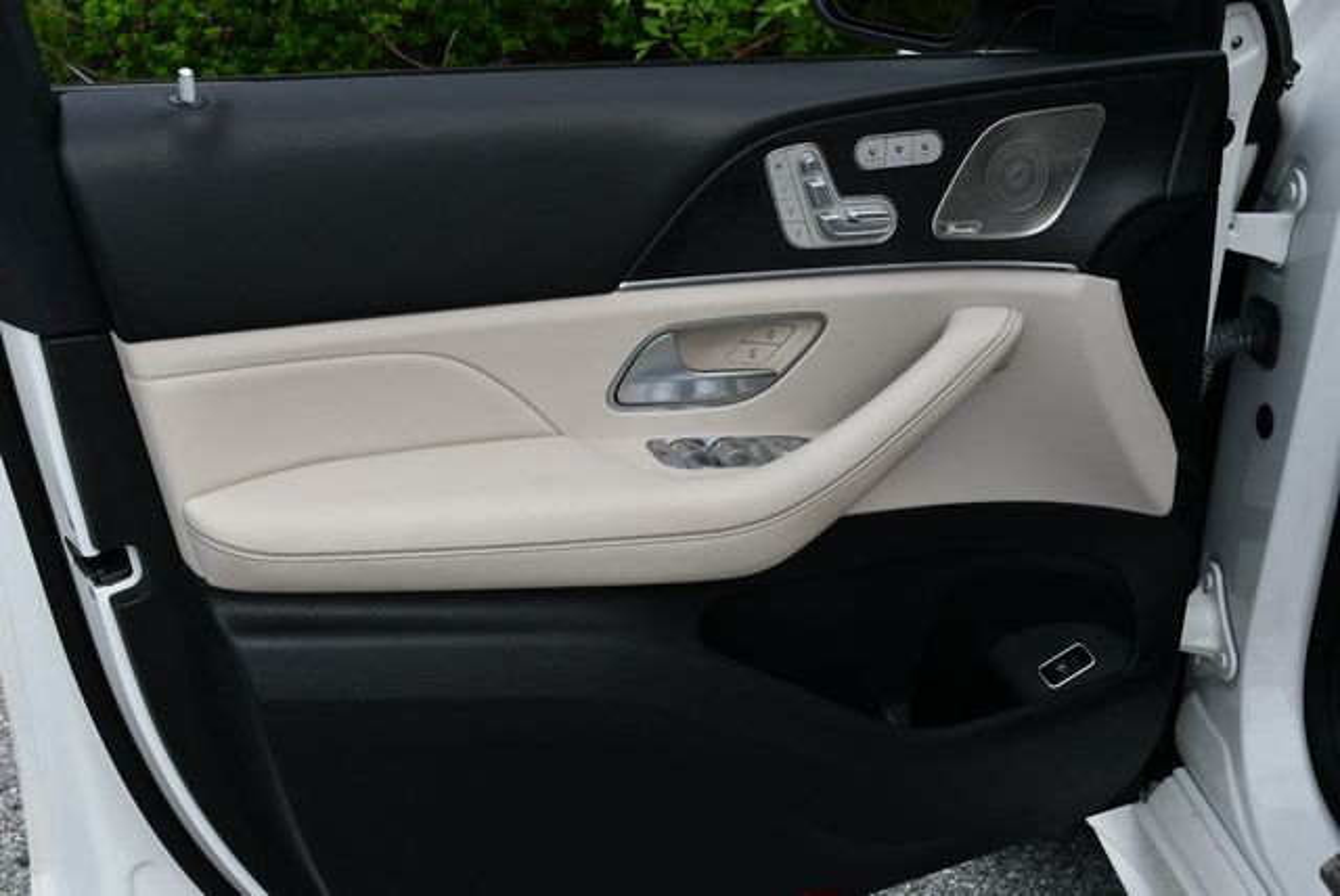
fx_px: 1937
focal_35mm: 52
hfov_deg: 38.2
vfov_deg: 26.0
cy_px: 448
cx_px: 670
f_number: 8
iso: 125
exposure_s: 1/250
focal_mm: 26
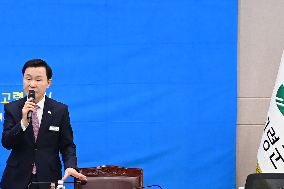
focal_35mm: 204
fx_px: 1609
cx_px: -28
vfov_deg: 6.7
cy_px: 173
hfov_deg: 10.0
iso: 3200
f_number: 5.6
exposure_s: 1/200
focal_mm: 60
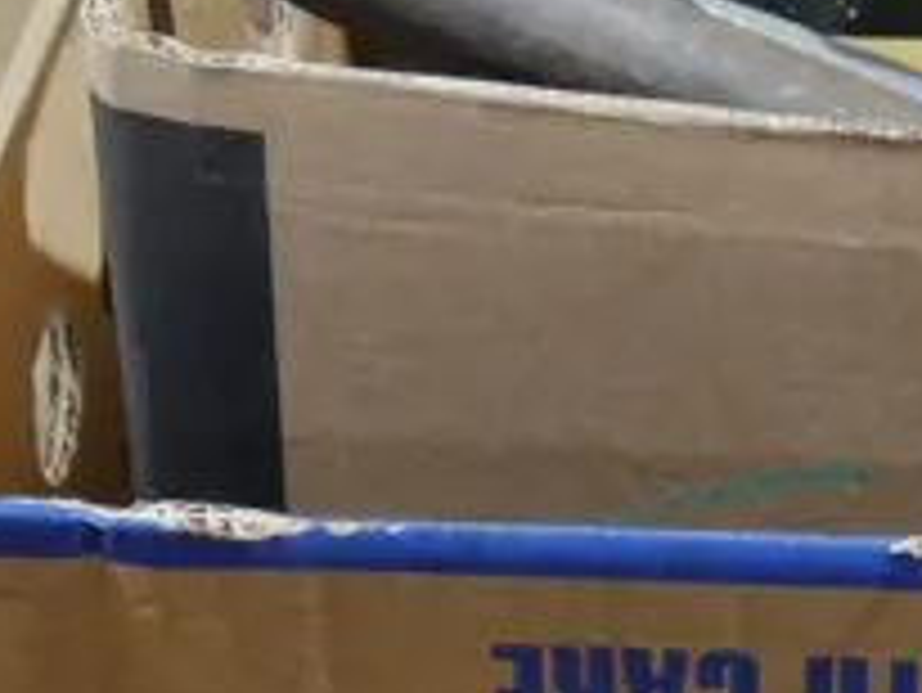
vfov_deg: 8.4
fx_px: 4531
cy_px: 1298
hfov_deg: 11.2
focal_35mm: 170
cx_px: 1340
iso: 800
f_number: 4
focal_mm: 17
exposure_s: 1/60
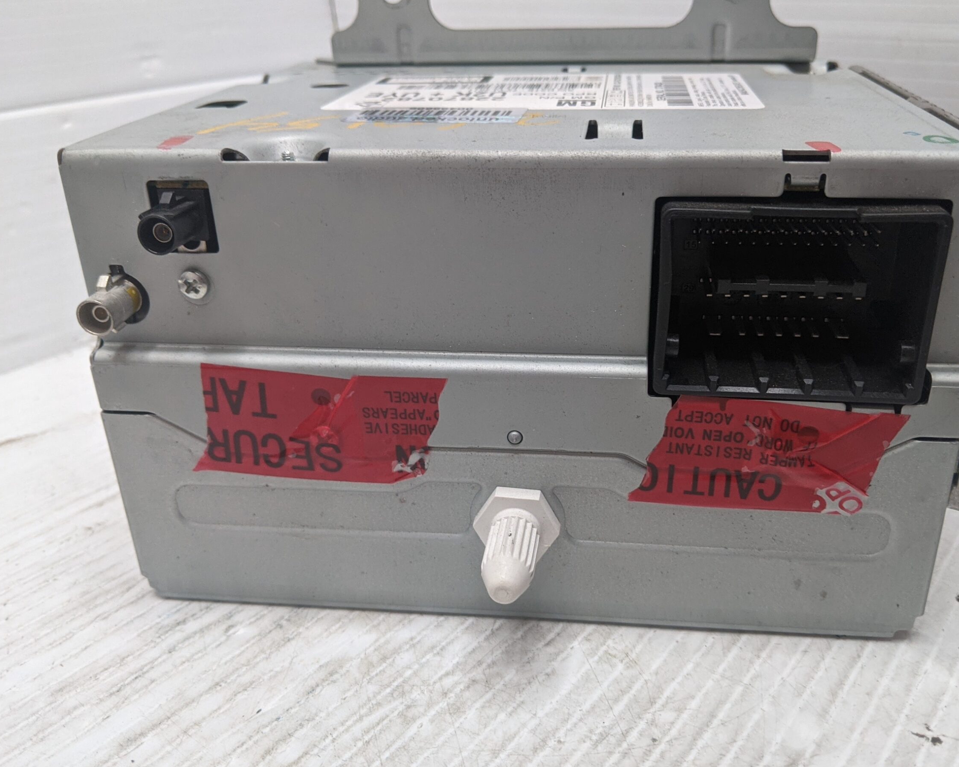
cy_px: 381
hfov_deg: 58.6
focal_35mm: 30
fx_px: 851
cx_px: 536
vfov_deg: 48.5
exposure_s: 1/125
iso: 145
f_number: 1.8
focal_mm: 4.44
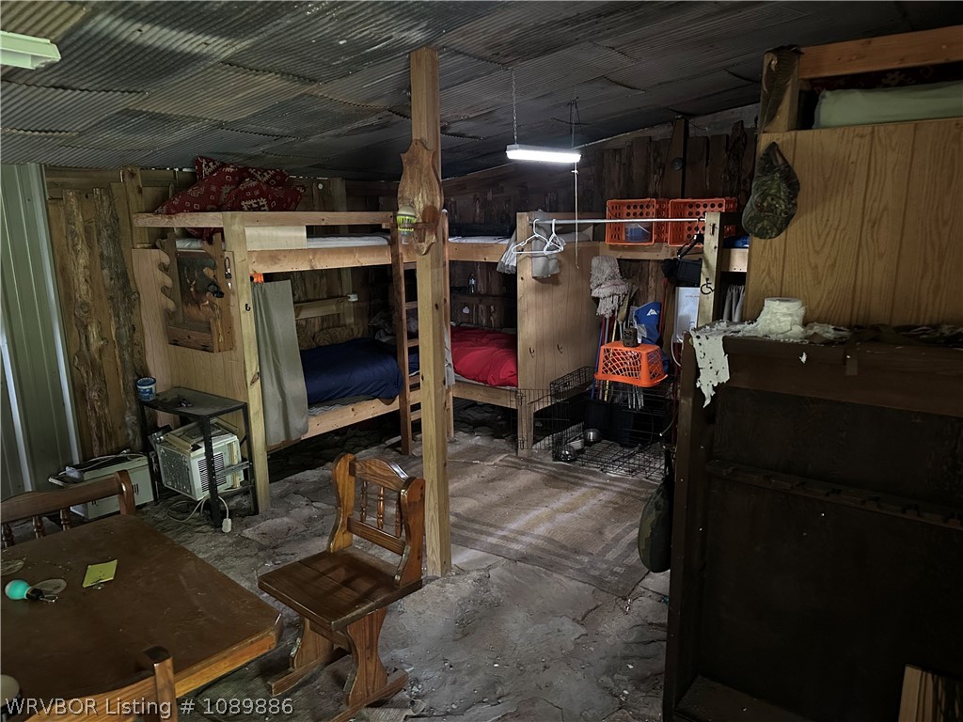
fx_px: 668
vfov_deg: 56.8
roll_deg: +1.4
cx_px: 482
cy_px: 361
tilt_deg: -12.3
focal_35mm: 24
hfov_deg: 71.6
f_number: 1.78
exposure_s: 1/30
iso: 1600
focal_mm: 6.86
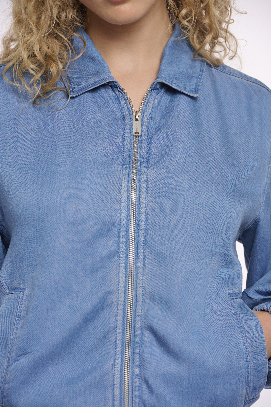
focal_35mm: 125
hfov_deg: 11.0
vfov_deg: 16.4
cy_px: 204
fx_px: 1411
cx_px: 136
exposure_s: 1/160
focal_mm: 125
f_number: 8
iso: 125
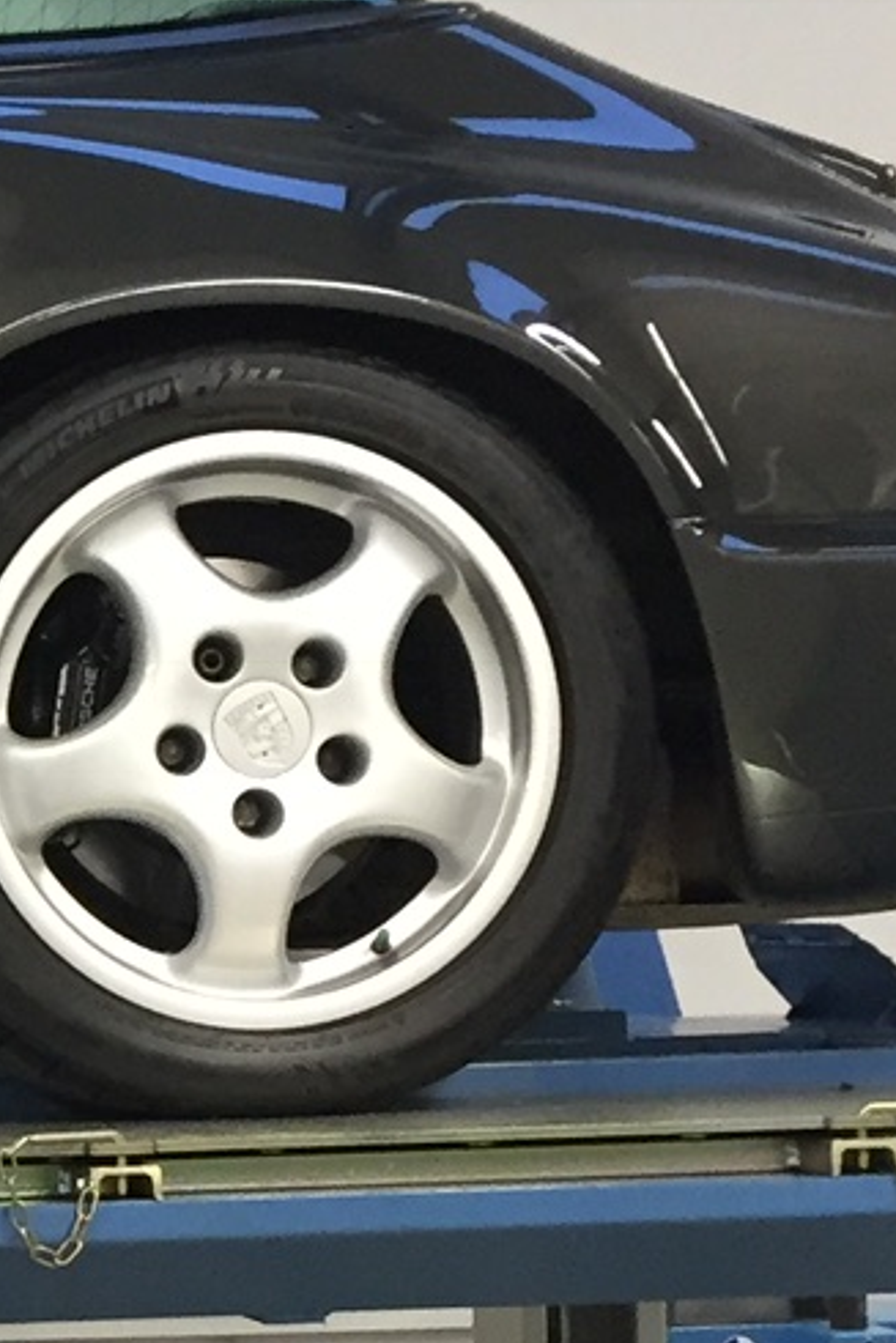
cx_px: -1025
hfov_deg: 9.9
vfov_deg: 16.2
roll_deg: +1.6
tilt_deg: -2.0
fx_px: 4700
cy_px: 1011
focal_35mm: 126
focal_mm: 4.15
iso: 125
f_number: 2.2
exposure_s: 1/30
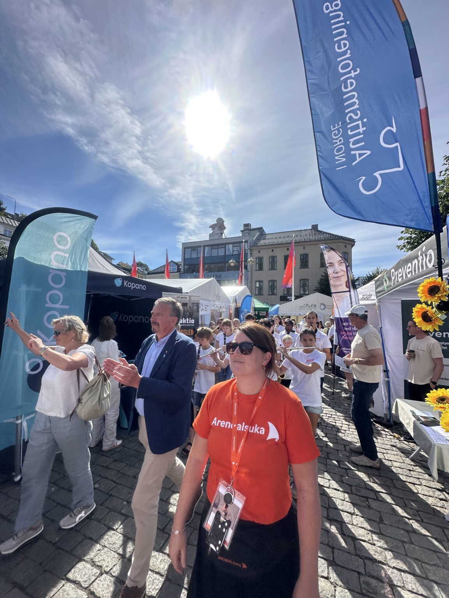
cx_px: 224
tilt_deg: +5.4
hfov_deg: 85.7
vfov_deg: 102.1
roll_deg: +1.6
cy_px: 299
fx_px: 242
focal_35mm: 14
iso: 50
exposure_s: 1/2353
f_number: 2.2
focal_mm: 2.22
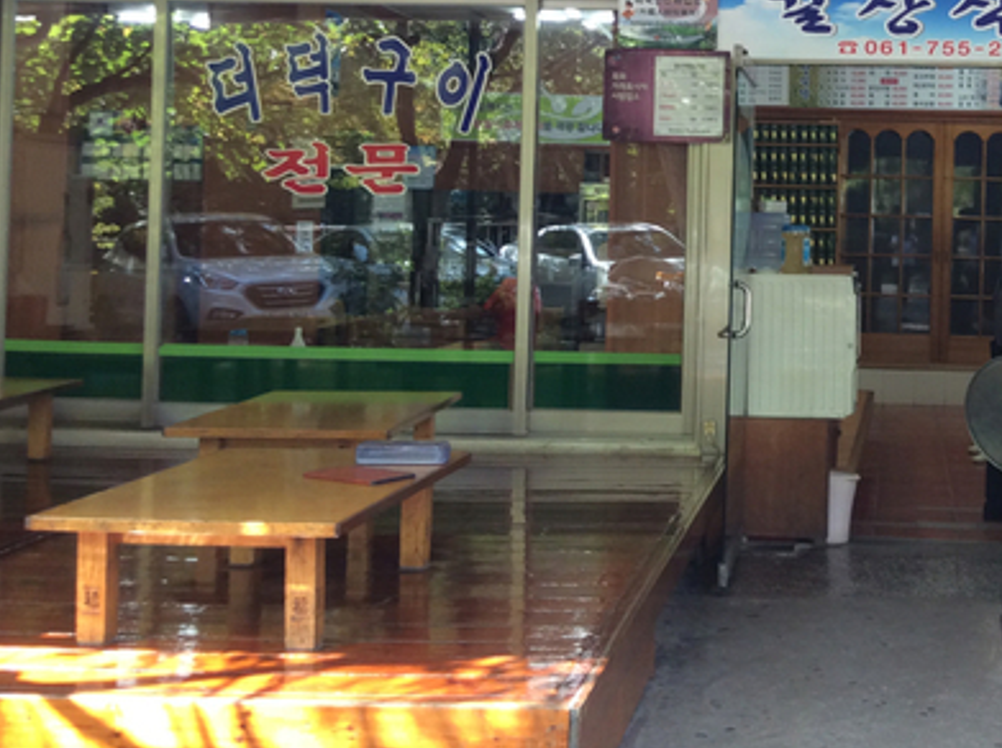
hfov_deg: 31.9
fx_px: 1705
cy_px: 179
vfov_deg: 24.5
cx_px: 796
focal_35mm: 59
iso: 40
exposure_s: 1/60
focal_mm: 3.3
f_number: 2.4
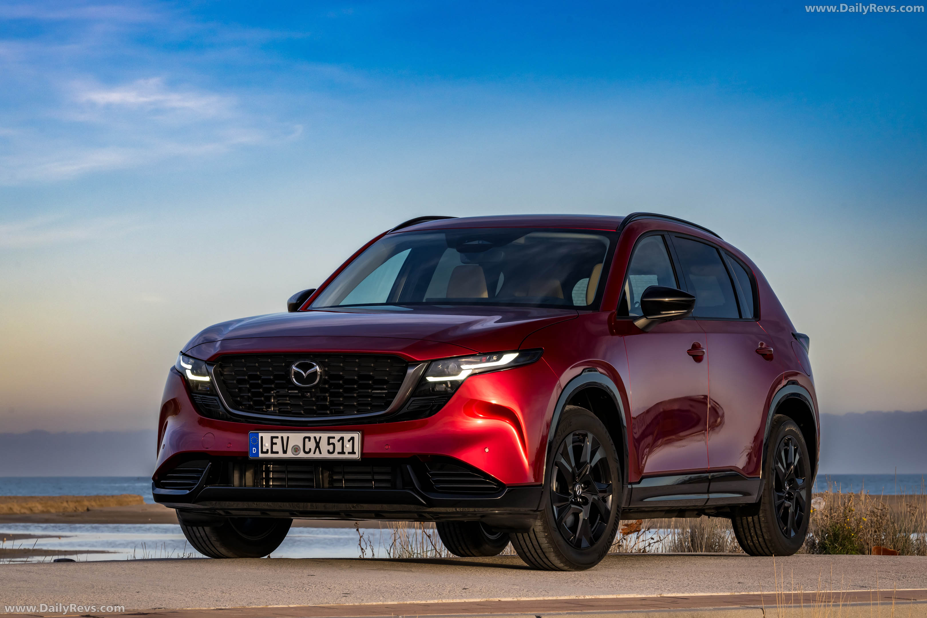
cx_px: 464
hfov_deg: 15.8
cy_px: 309
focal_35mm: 130
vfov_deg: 10.5
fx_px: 3347
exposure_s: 1/80
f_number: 11
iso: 200
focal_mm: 130
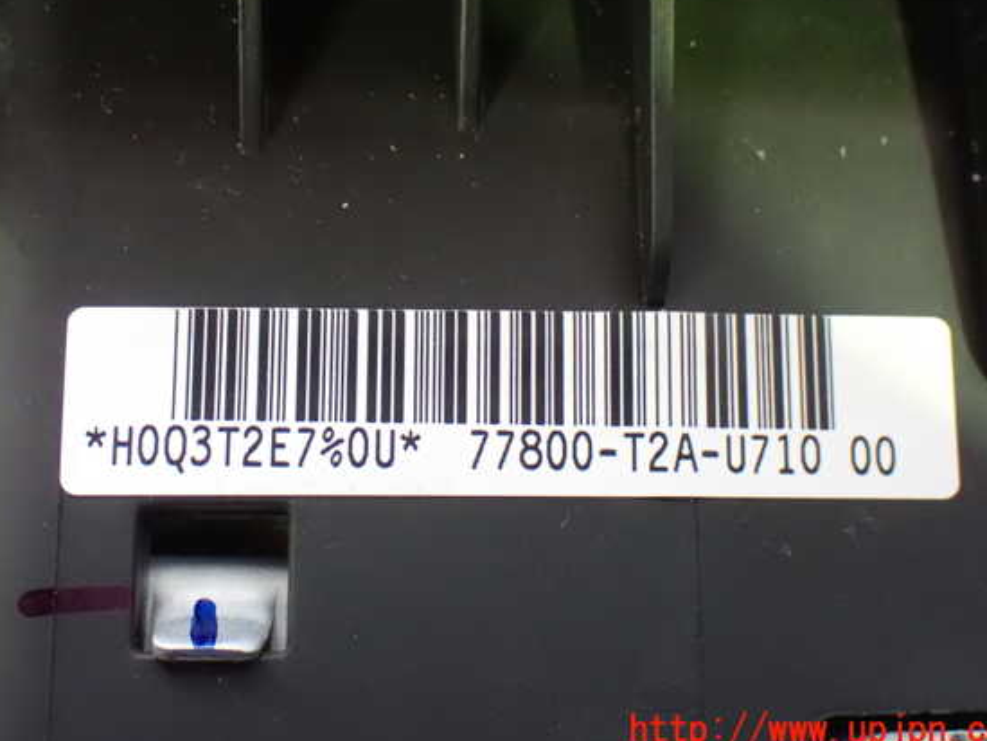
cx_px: 496
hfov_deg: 32.7
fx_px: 1683
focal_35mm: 59
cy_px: 349
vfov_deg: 24.8
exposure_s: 1/50
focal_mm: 9.65
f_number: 3.3
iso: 1600
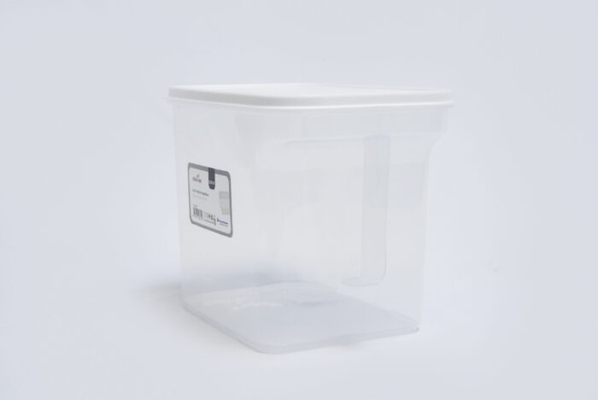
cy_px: 200
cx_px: 299
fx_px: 1014
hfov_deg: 32.9
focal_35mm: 61
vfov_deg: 22.3
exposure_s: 1/160
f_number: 16
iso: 6400
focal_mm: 61
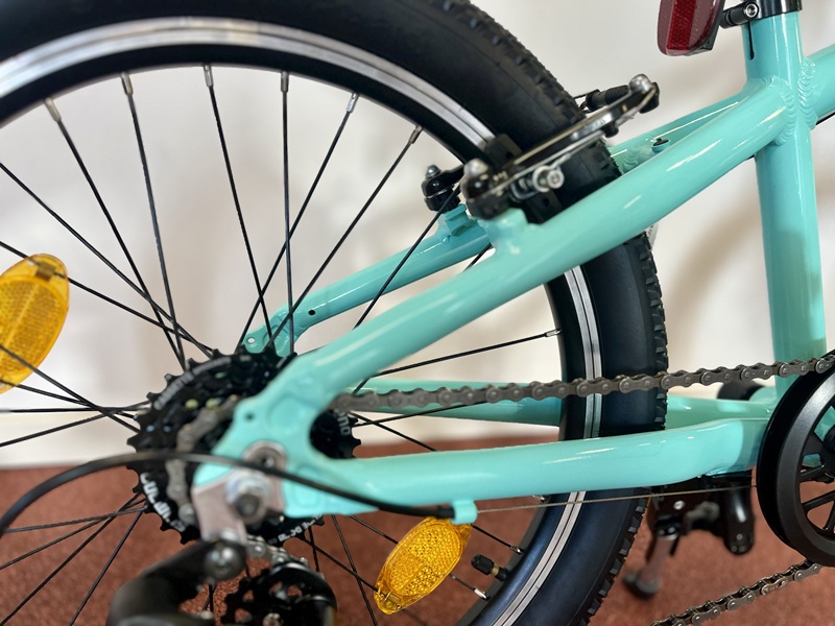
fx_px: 627
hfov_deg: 67.3
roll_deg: -4.8
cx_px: 418
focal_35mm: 26
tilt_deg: -18.0
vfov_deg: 53.1
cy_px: 313
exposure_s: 1/100
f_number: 1.6
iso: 125
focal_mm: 5.1
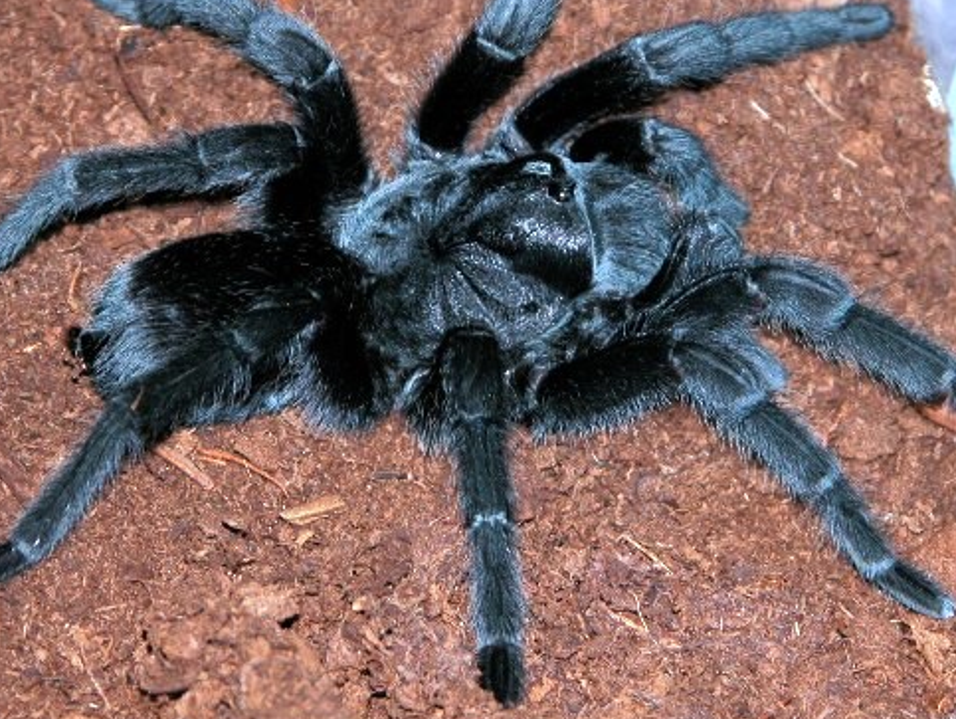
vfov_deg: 6.4
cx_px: 451
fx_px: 6440
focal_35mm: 233
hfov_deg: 8.5
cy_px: 360
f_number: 4
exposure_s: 1/125
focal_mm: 44.7
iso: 100
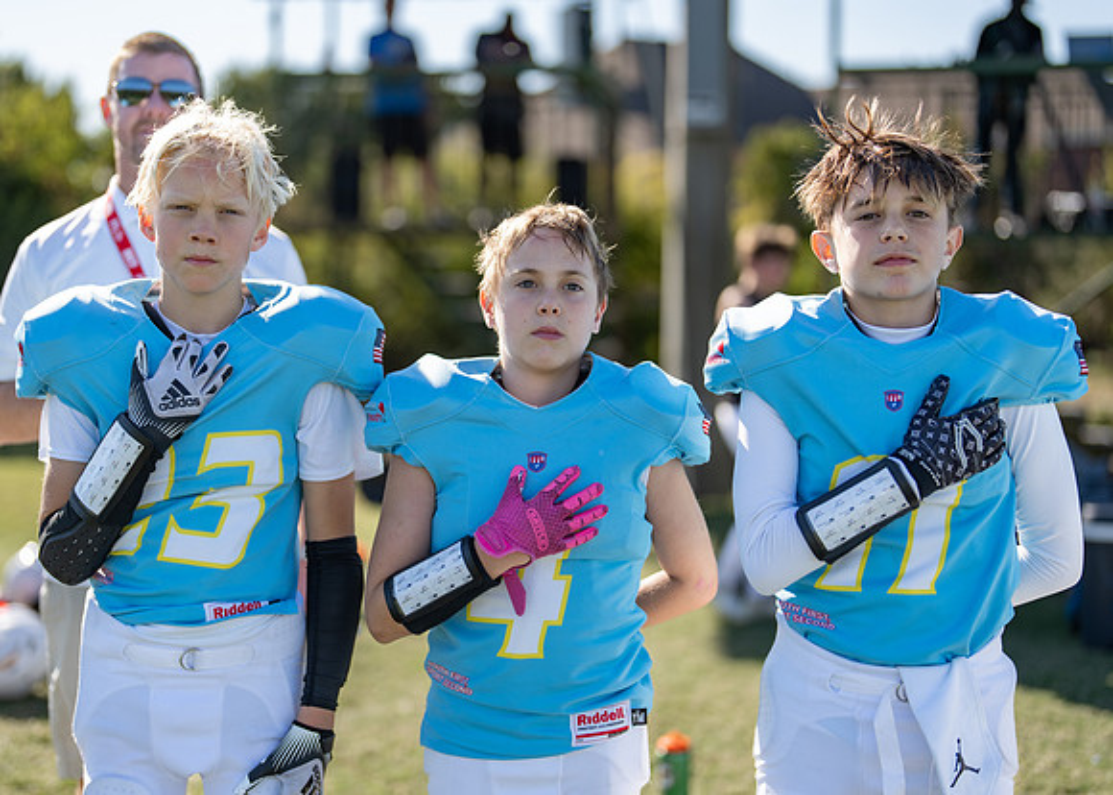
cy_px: 383
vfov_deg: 25.8
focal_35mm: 55
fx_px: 1732
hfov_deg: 35.6
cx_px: 509
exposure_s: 1/4000
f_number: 1.2
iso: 100
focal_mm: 50
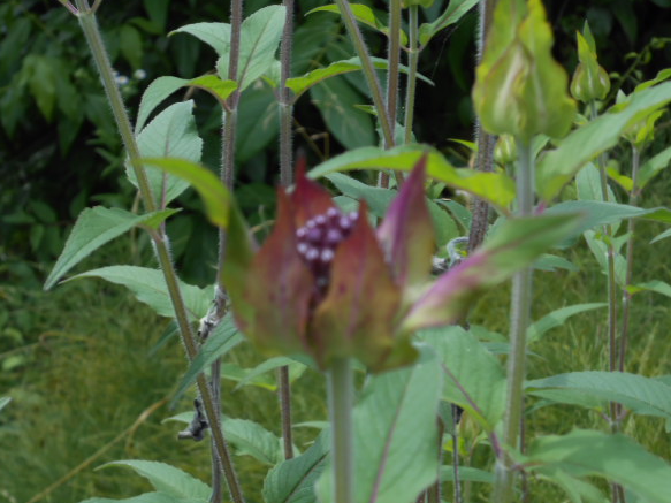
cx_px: 322
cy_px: 272
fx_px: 1531
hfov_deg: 24.7
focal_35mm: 79
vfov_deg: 18.7
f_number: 6
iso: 80
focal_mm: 12.8
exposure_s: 1/200
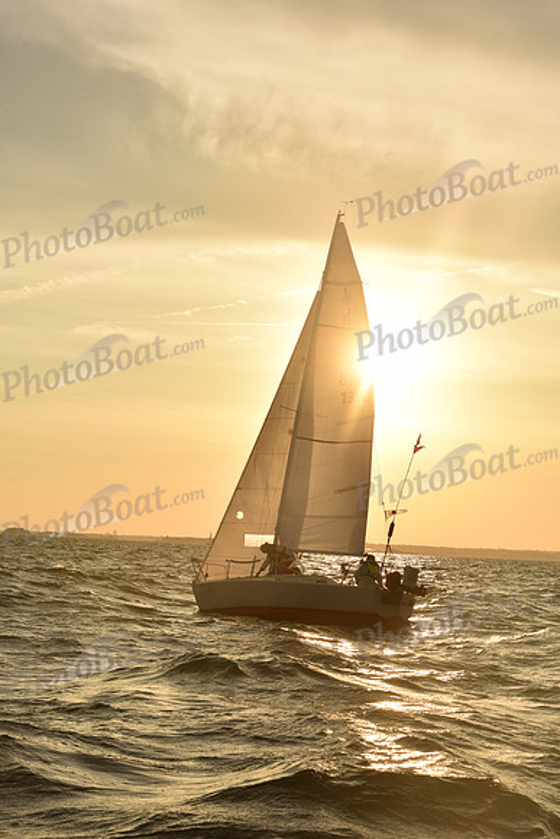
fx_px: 1632
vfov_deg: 28.8
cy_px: 420
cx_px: 280
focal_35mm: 70
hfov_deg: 19.5
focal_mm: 70
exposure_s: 1/640
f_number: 11
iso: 250
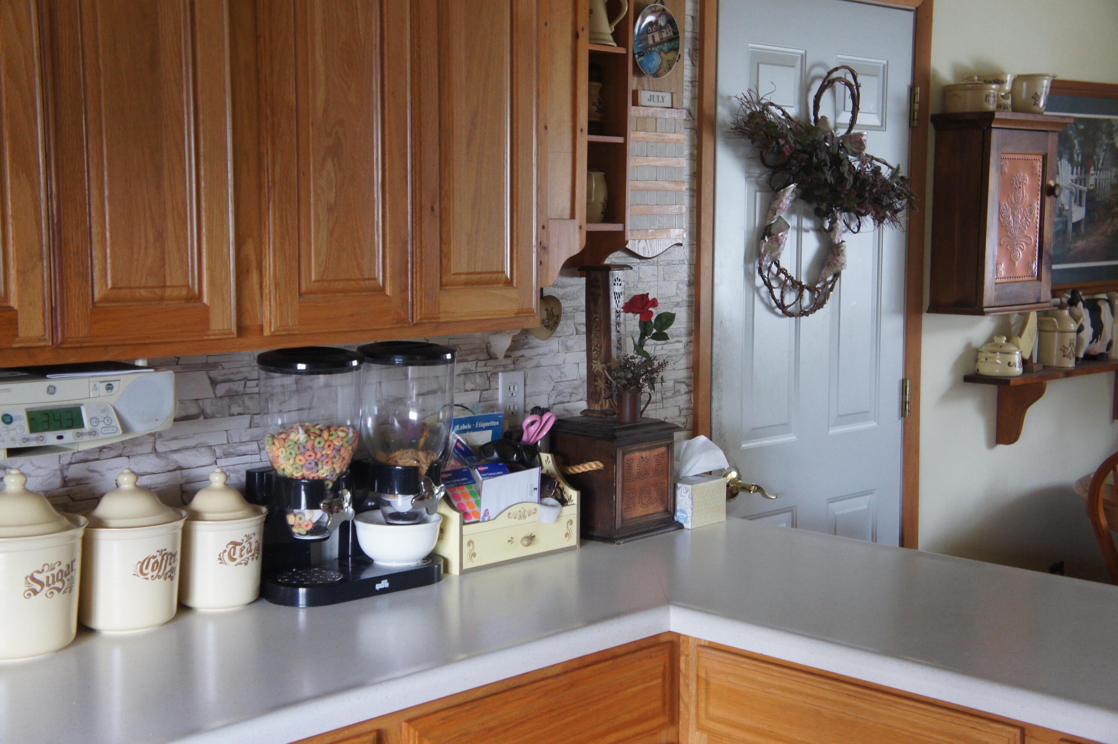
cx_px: 559
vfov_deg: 27.2
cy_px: 372
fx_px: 1536
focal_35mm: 50
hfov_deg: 40.0
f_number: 4.5
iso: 1000
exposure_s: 1/60
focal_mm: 33
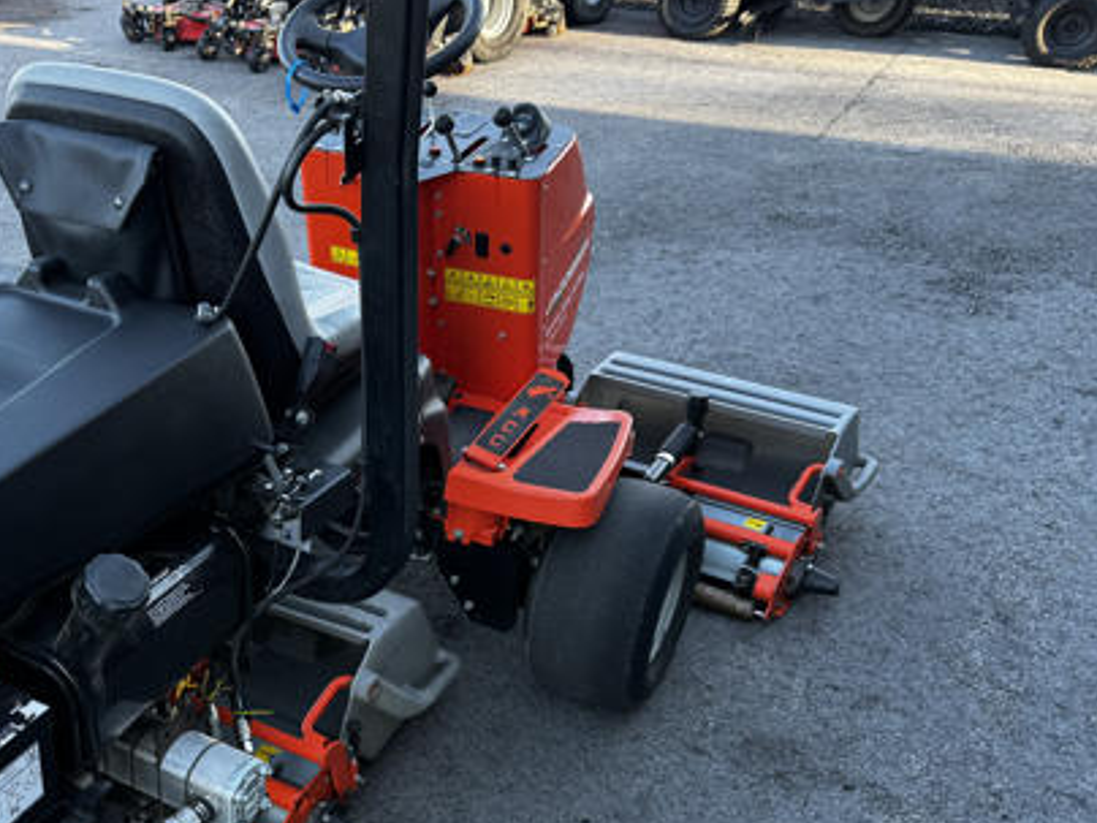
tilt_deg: -34.8
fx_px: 1204
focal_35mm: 38
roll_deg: -0.6
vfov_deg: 37.1
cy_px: 576
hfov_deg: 46.9
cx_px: 253
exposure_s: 1/121
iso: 64
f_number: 1.78
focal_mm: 6.76
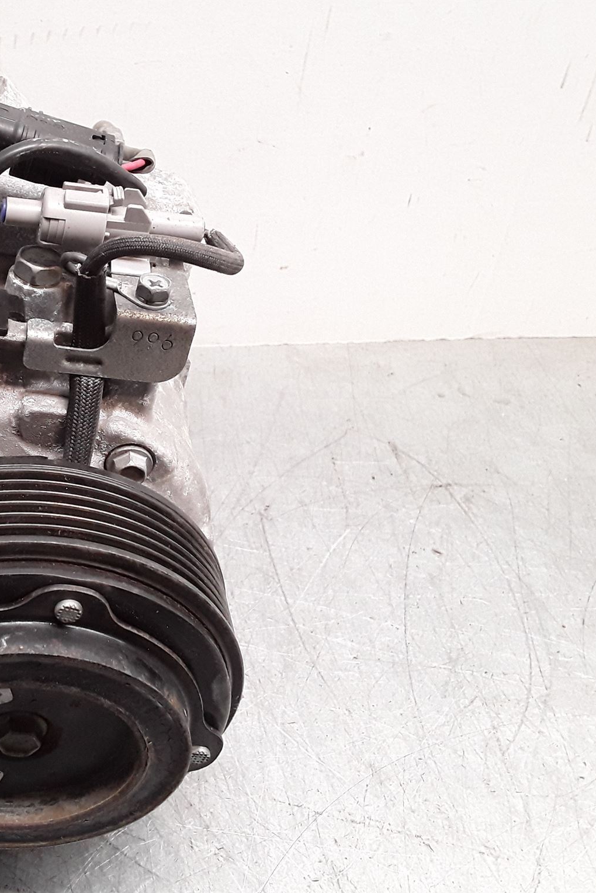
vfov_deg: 49.5
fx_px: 968
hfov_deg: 32.1
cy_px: 446
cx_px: 34
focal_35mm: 39
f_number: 1.9
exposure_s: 1/100
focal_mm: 2.91
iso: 100
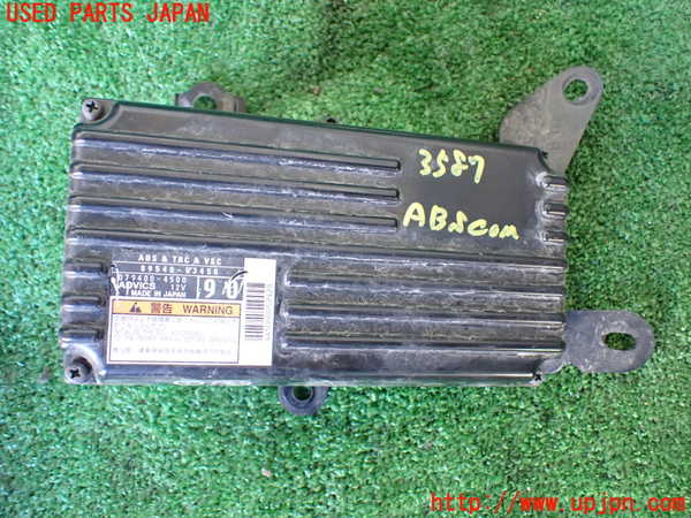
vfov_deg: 46.8
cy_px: 259
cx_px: 346
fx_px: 599
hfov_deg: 60.0
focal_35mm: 30
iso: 800
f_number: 2.3
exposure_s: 1/40
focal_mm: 5.4
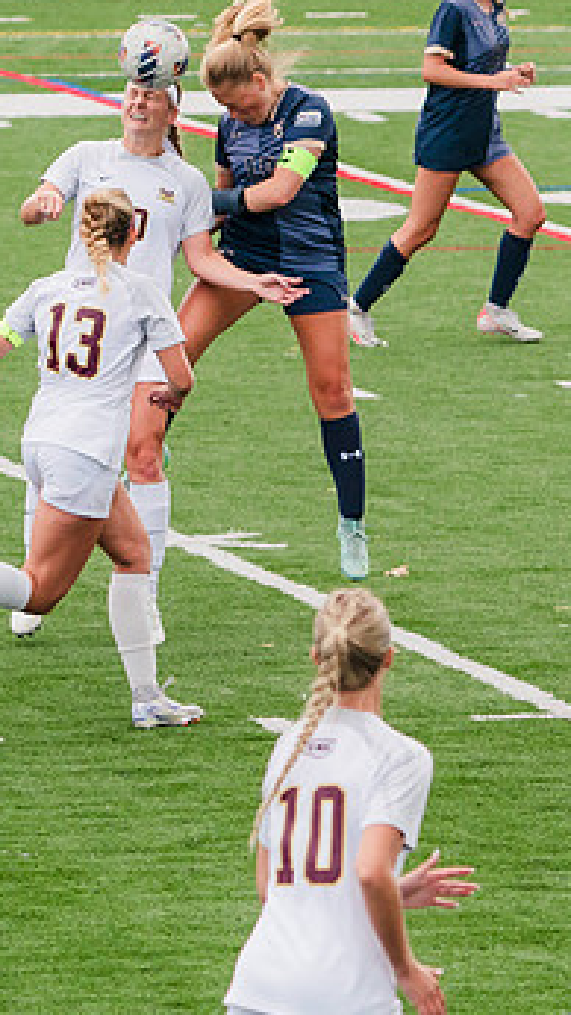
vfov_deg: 3.8
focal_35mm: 566
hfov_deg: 2.1
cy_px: 365
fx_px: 15239
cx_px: 376
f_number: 5.6
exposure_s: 1/1600
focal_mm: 200
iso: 800
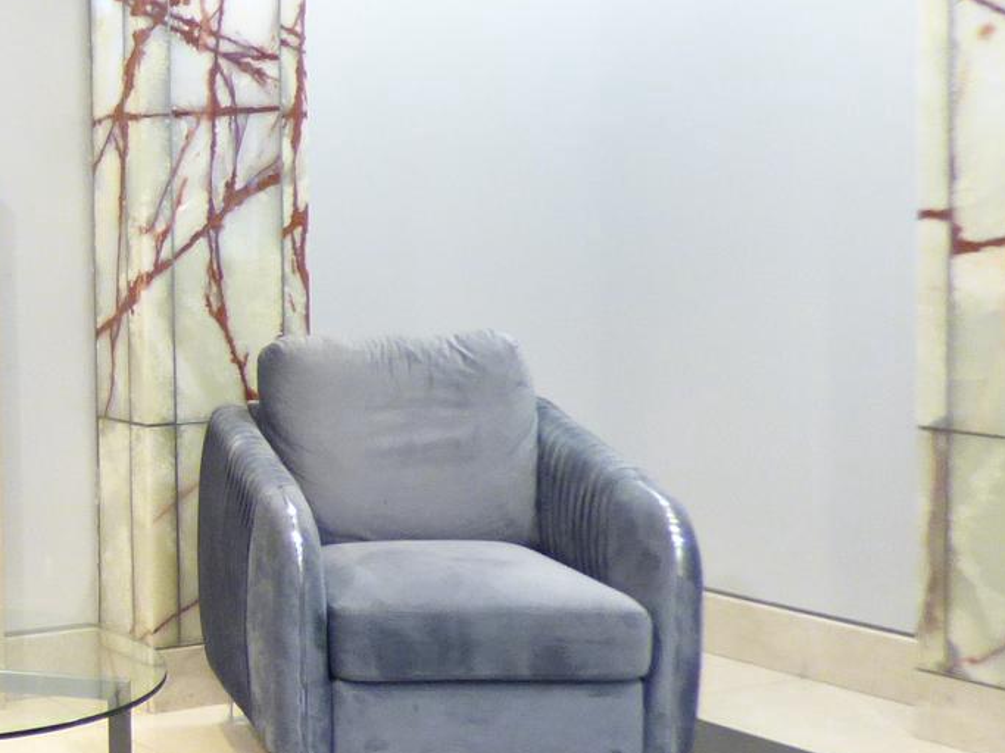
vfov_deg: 21.3
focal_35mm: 69
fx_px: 2003
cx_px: -271
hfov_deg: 24.8
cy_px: 293
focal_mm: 4.11
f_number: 3
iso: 400
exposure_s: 1/10
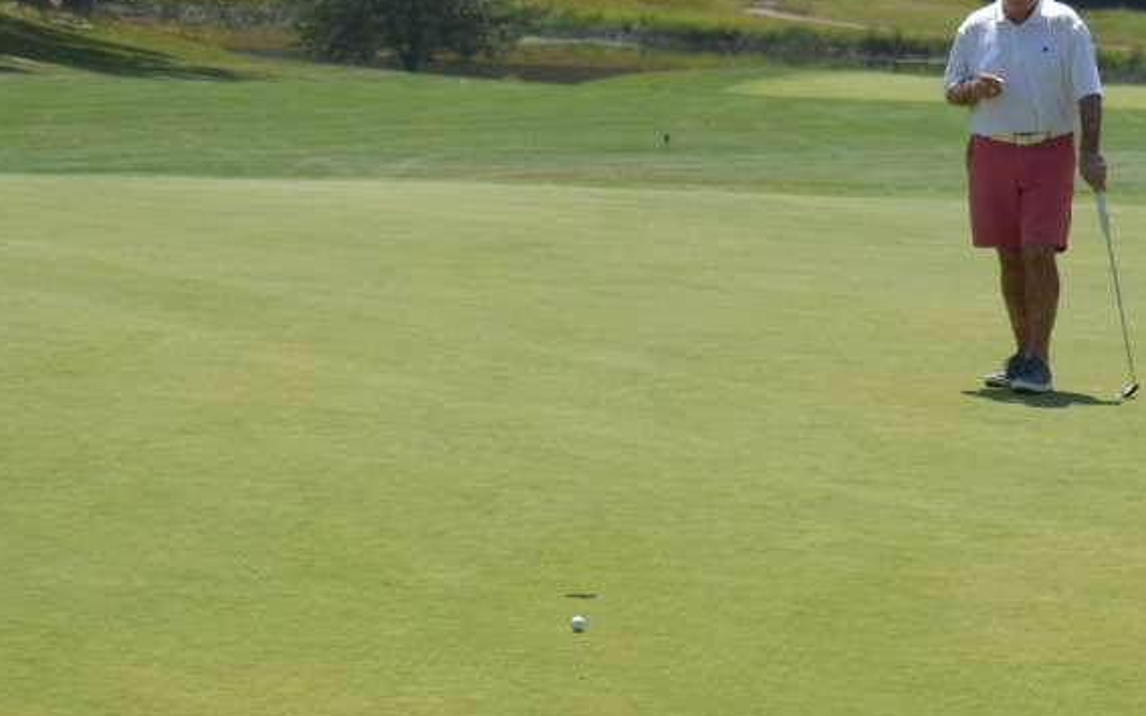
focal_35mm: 305
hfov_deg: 6.8
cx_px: 1529
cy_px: 171
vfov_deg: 4.3
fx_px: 9526
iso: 200
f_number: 5.6
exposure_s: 1/1600
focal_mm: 70
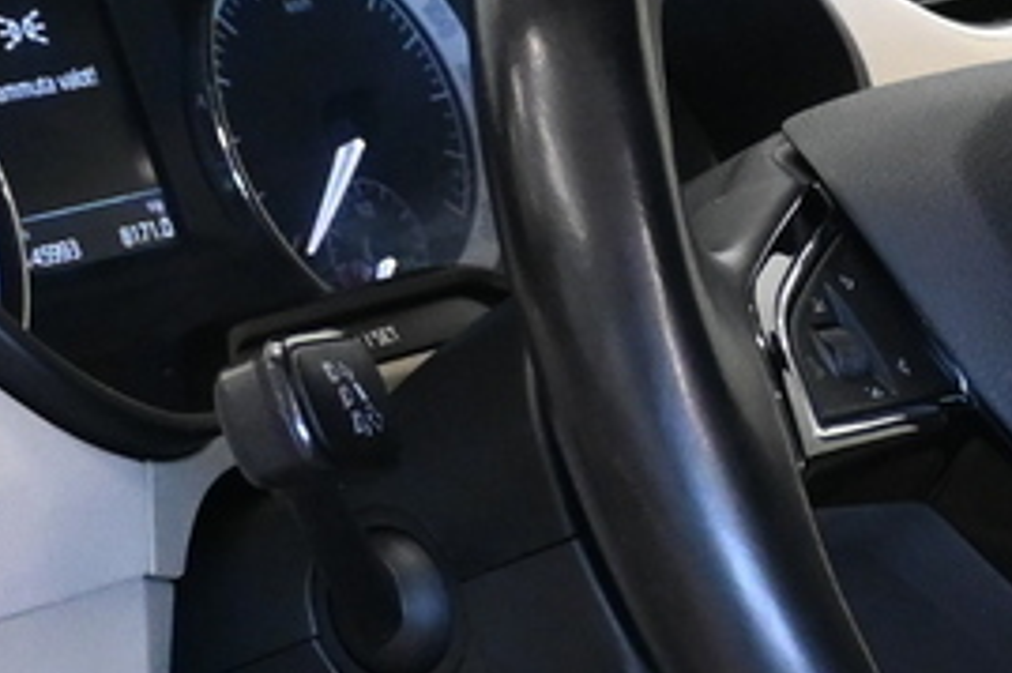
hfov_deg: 10.6
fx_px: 5338
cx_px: 1320
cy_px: 989
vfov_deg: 7.1
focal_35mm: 190
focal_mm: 21
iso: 2000
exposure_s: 1/125
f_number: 4
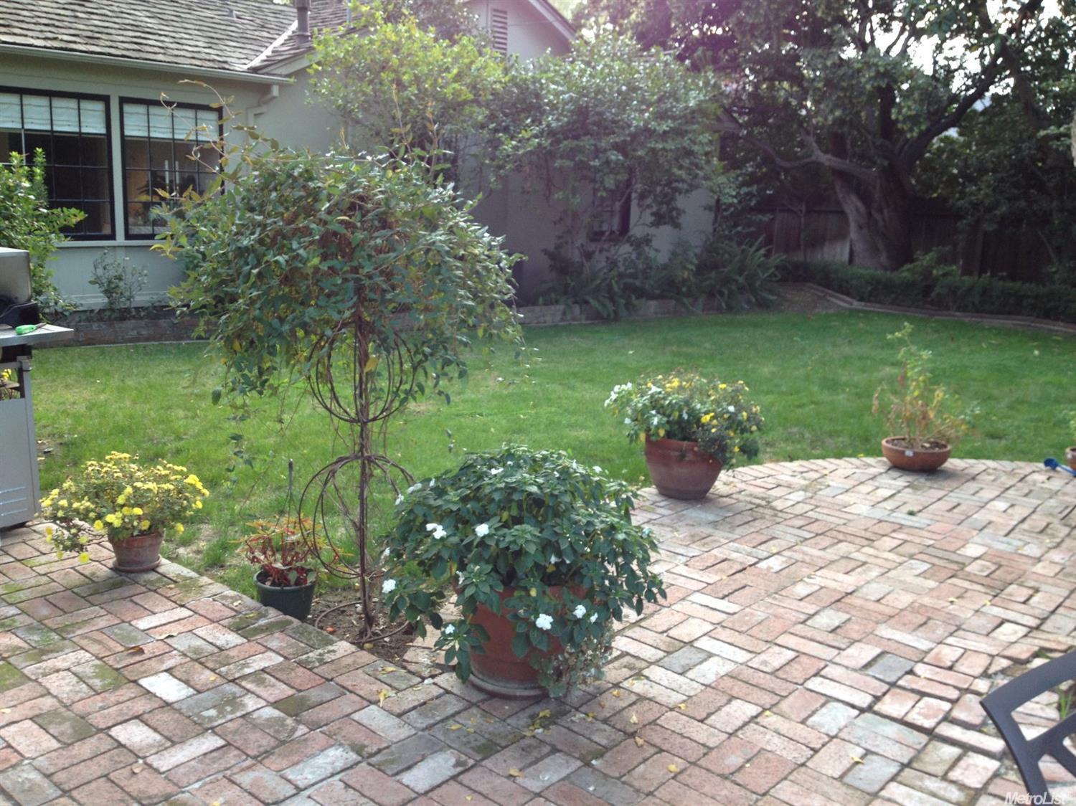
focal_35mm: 35
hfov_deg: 52.6
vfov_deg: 40.7
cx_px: 538
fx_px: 1088
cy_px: 403
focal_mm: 4.28
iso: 64
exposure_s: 1/30
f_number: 2.4
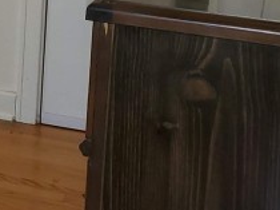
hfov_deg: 12.7
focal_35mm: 127
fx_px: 1026
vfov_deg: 11.2
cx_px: -349
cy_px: -102
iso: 50
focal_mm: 4.3
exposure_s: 1/15
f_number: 1.5
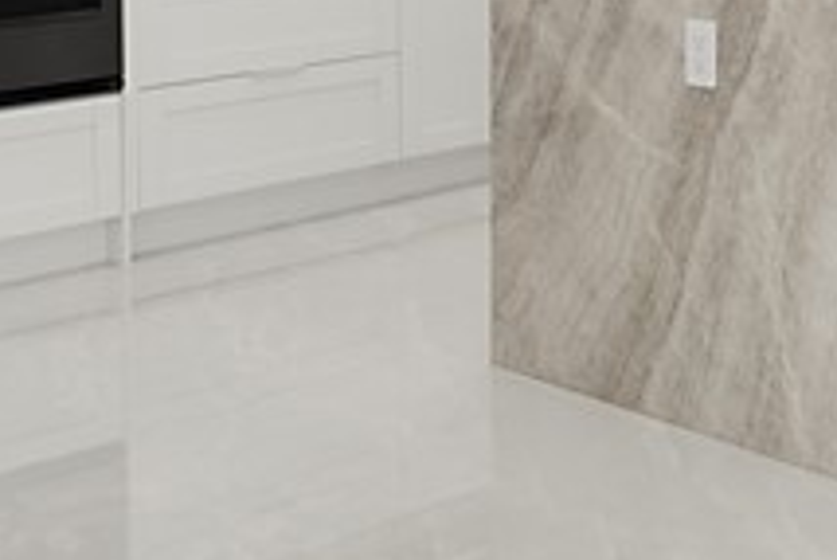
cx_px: 919
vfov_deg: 16.8
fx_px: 1768
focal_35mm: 76
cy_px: -200
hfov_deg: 24.8
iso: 160
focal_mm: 10
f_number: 4
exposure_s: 1/12
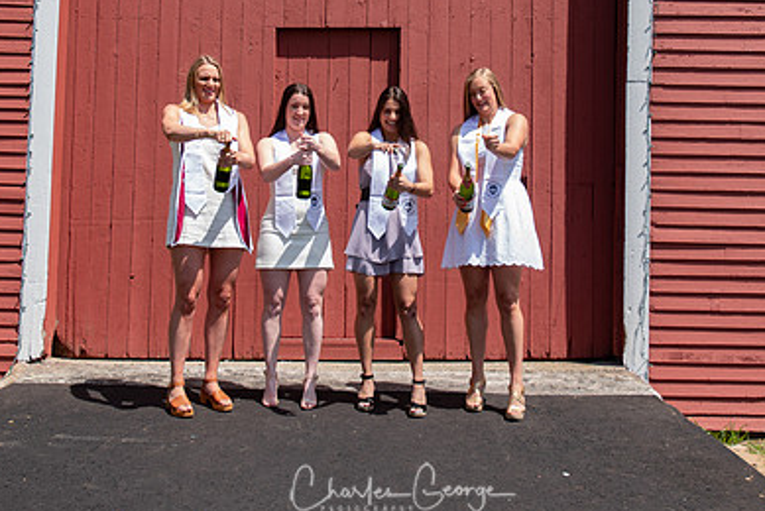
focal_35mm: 56
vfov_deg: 24.1
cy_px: 150
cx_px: 383
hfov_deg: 35.6
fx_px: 1191
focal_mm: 25
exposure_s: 1/250
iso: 100
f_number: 5.6
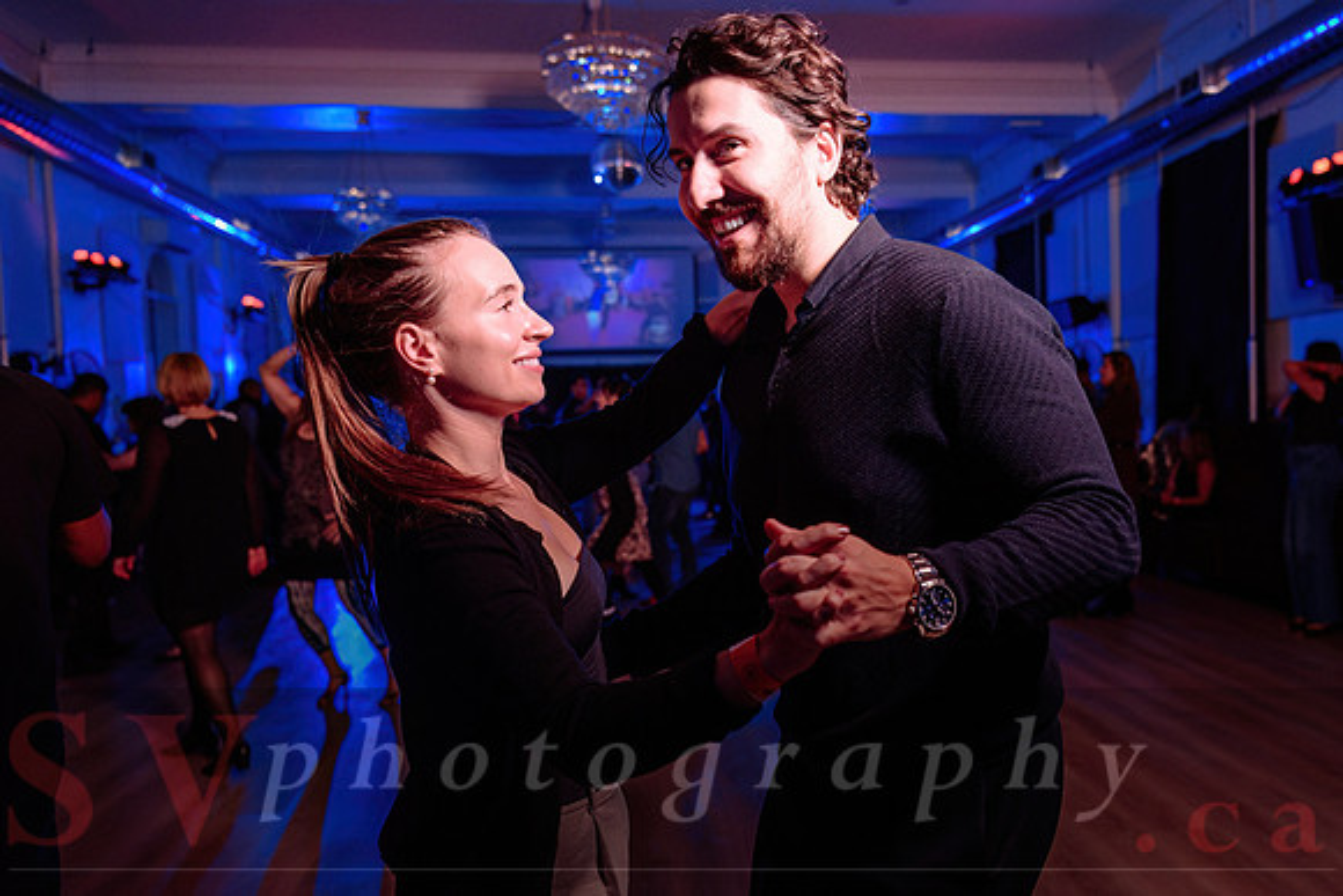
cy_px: 481
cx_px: 778
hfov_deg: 55.4
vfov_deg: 38.8
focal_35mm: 34
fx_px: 1271
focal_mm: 29
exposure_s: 1/100
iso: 800
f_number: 3.2
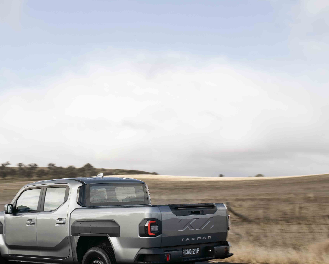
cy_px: 187
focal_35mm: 68
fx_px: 662
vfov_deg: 22.3
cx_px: 77
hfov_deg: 27.5
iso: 100
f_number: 5
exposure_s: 1/125
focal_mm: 36
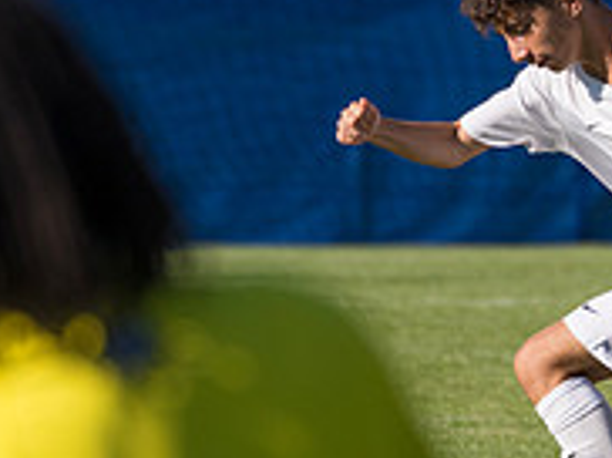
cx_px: 831
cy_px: 222
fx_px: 22724
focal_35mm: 1287
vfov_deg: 1.2
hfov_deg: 1.5
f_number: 5.6
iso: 320
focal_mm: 280
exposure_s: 1/2000
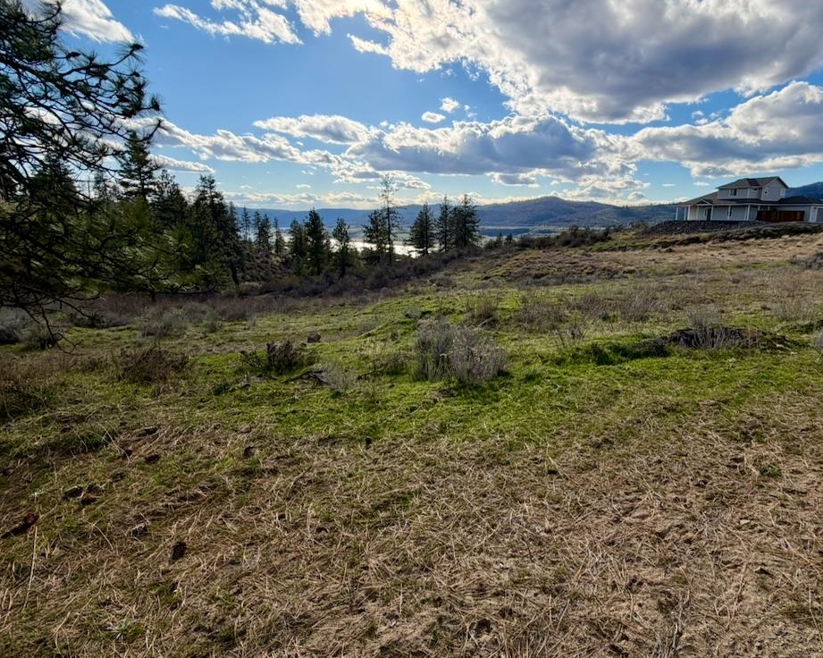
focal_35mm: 19
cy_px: 311
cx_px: 485
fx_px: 463
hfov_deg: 82.5
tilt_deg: -11.8
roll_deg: +0.1
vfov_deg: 70.8
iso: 25
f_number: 2.2
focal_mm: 2.22
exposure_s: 1/1235
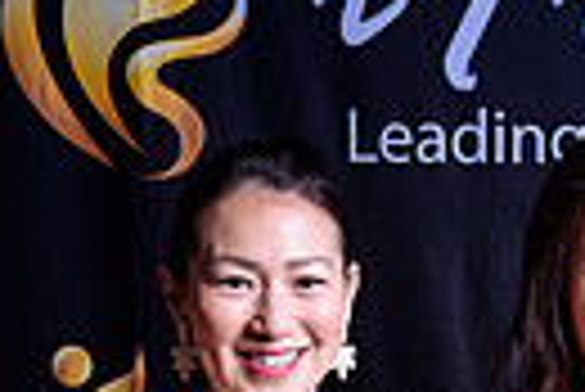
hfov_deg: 11.4
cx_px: 860
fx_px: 2831
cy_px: 647
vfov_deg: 7.7
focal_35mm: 174
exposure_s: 1/160
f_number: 4.5
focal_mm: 39
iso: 125
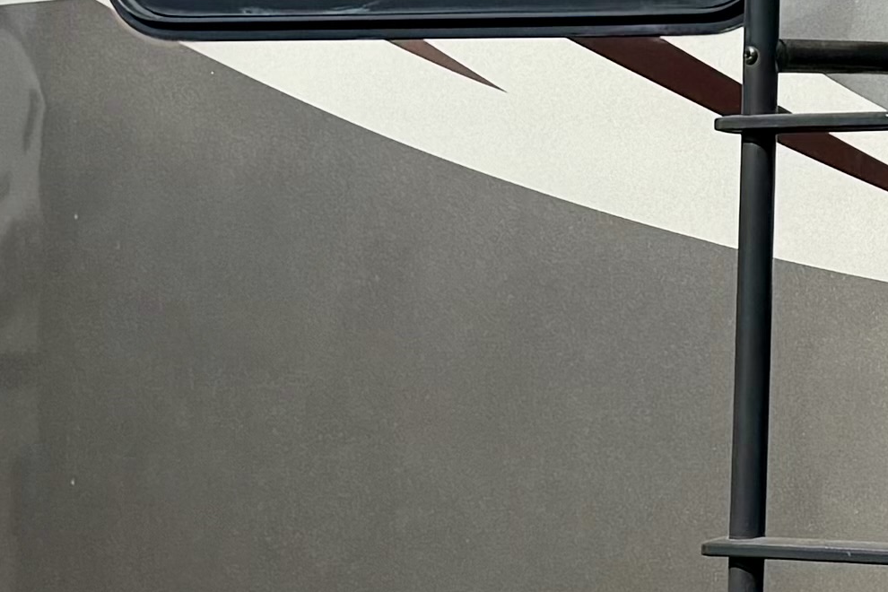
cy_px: -46
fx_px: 3552
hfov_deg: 13.2
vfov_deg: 9.4
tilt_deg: +4.0
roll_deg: -0.4
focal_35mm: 144
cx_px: 1435
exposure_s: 1/6711
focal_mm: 6.76
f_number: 1.78
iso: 80
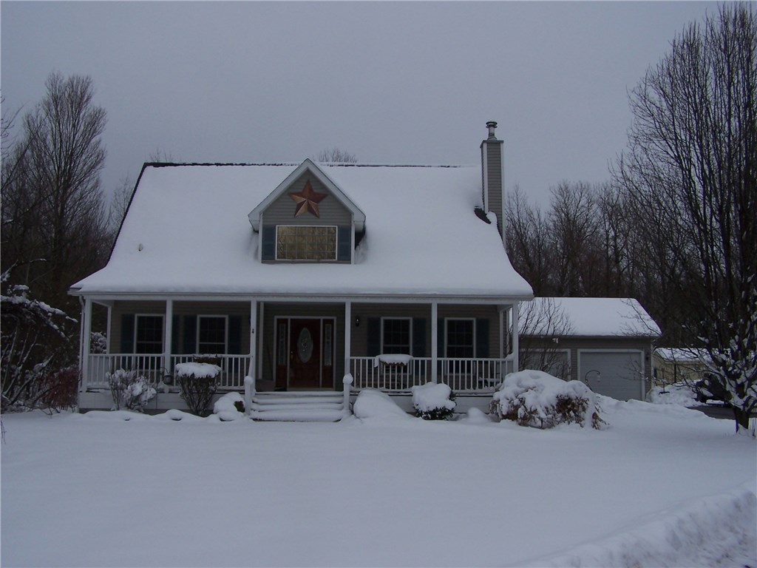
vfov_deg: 37.7
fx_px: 831
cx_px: 378
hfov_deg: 49.0
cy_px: 284
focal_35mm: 38
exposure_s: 1/800
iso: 80
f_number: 4
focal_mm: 6.3
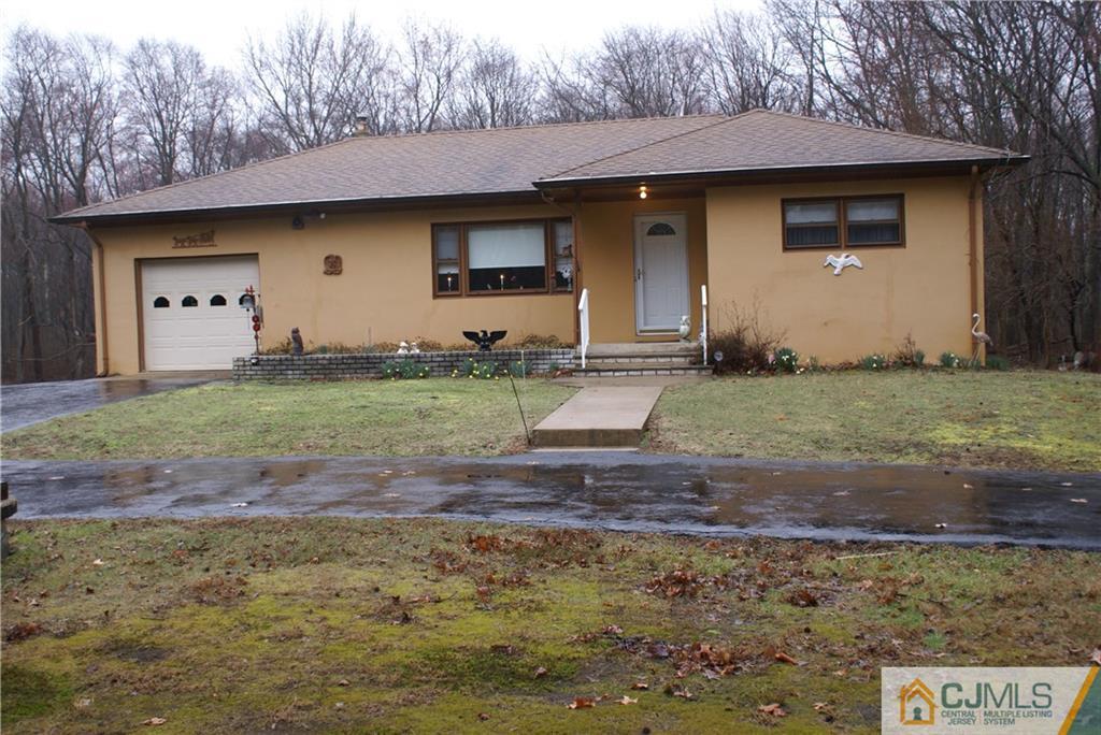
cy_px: 368
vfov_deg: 36.9
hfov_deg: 53.1
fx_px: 1102
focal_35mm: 36
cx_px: 550
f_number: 4.5
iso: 250
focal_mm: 24
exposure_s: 1/40
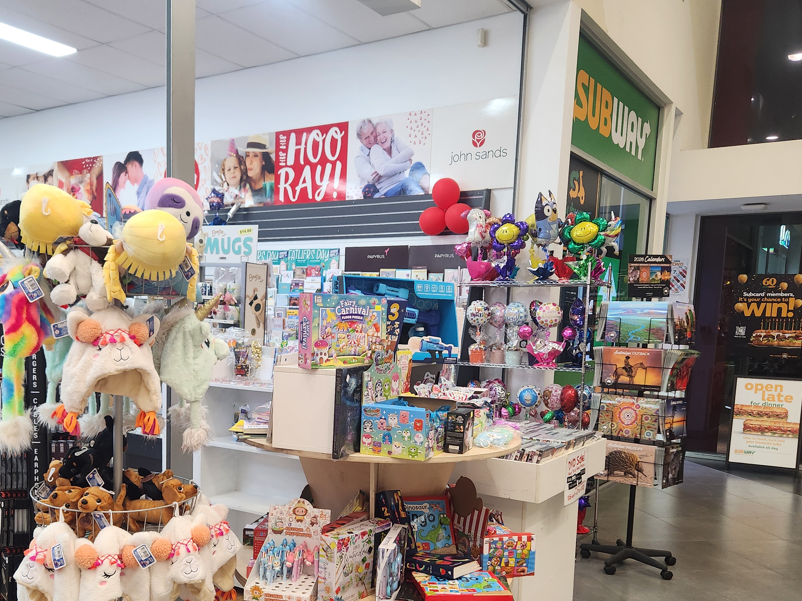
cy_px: 400
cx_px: 345
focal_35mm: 33
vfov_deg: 42.4
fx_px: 765
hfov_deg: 55.2
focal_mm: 5.4
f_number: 1.8
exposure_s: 1/100
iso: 250
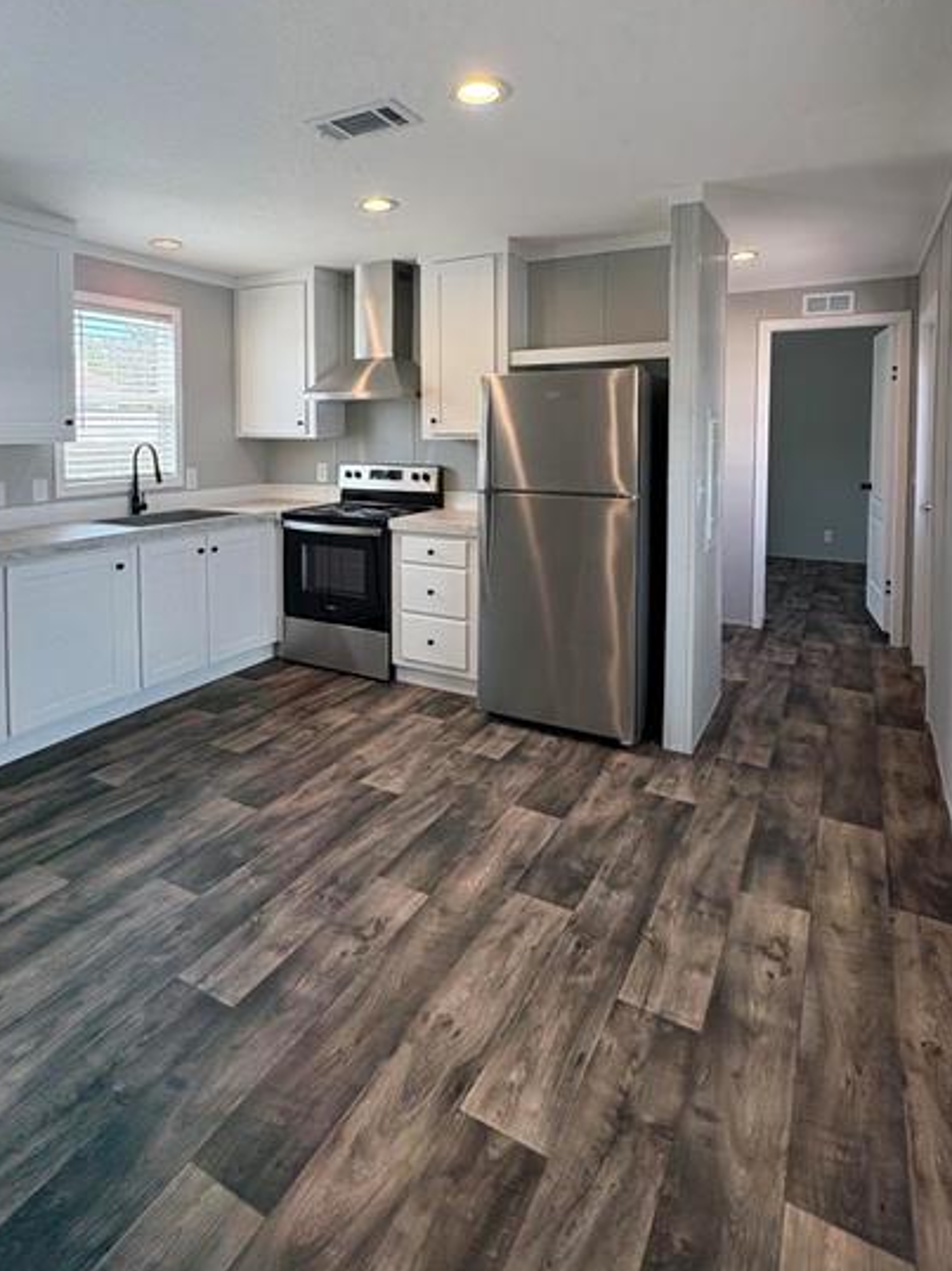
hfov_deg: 65.8
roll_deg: -0.2
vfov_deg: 79.9
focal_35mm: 20
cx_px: 428
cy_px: 461
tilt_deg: -2.3
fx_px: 734
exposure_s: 1/133
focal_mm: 2.22
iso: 80
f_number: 2.2
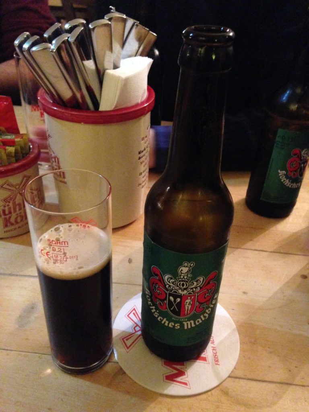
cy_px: 206
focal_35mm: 33
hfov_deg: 42.9
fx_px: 393
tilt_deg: -36.0
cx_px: 154
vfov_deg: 55.4
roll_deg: -1.3
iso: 800
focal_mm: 4.12
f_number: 2.4
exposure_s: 1/15
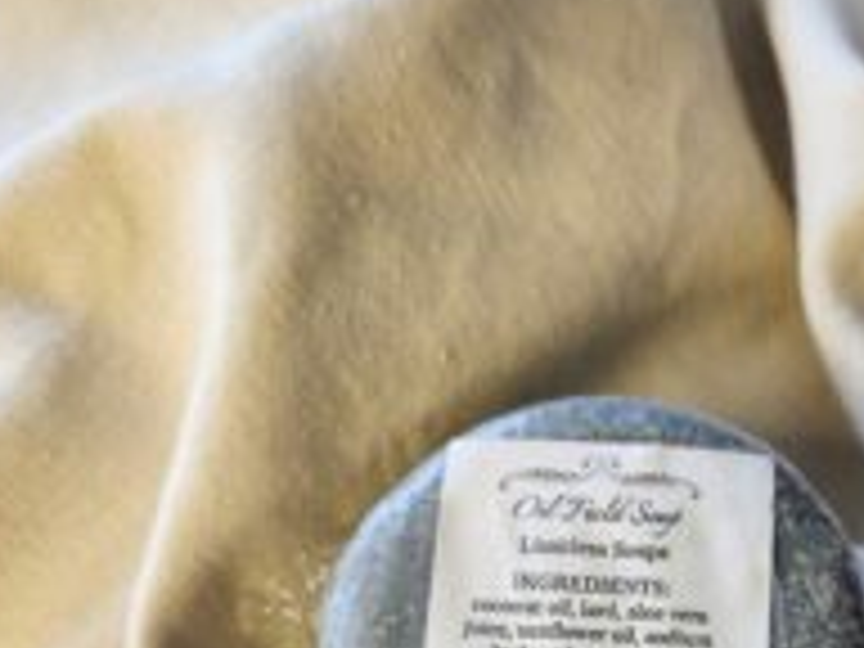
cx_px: 616
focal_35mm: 48
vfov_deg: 28.4
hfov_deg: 38.9
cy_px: 648
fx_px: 1198
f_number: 1.8
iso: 160
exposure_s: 1/100
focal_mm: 5.4
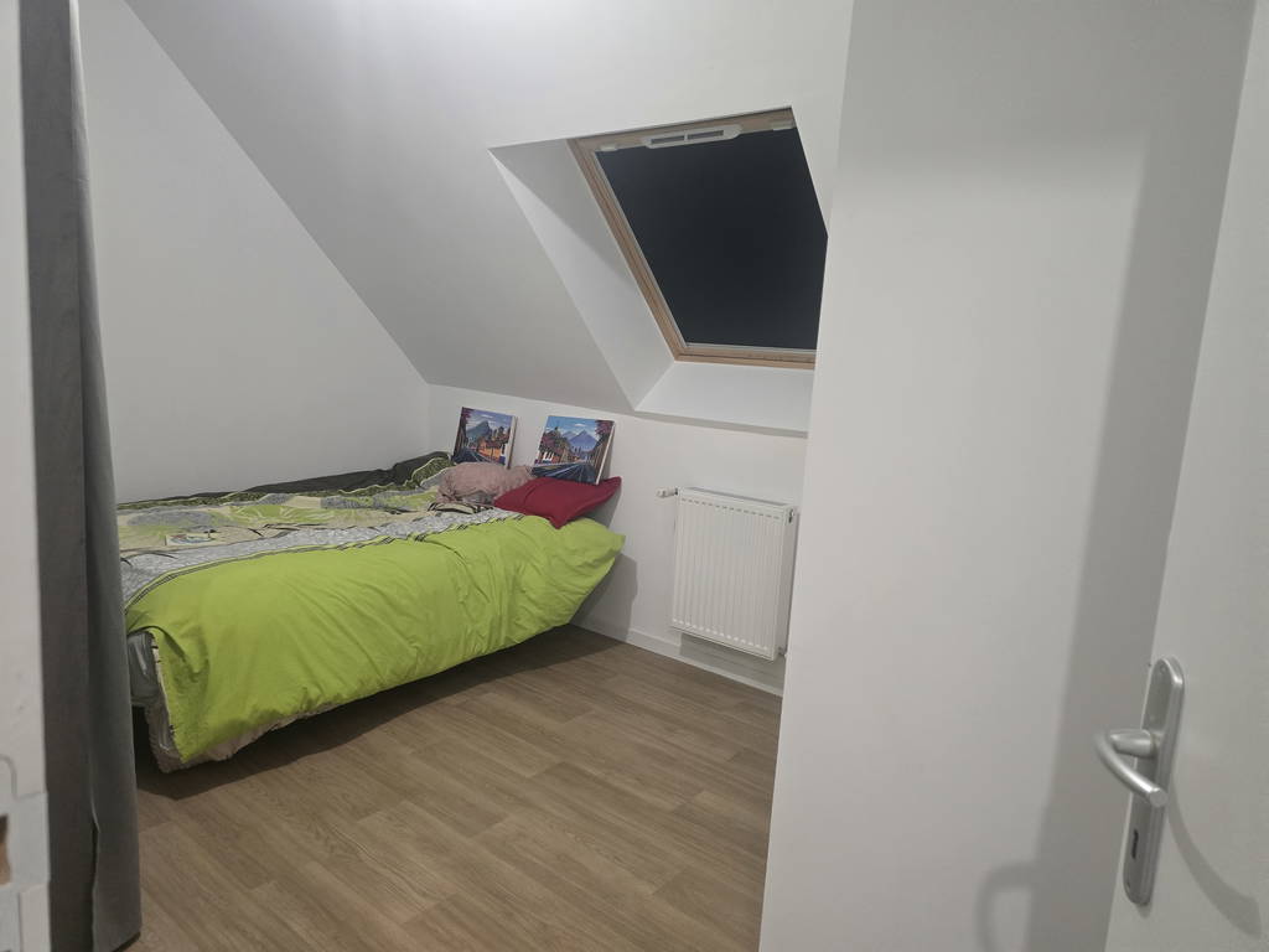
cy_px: 476
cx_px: 634
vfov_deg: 58.9
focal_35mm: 23
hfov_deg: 73.9
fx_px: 843
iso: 800
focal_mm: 6.3
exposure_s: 1/120
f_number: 1.7
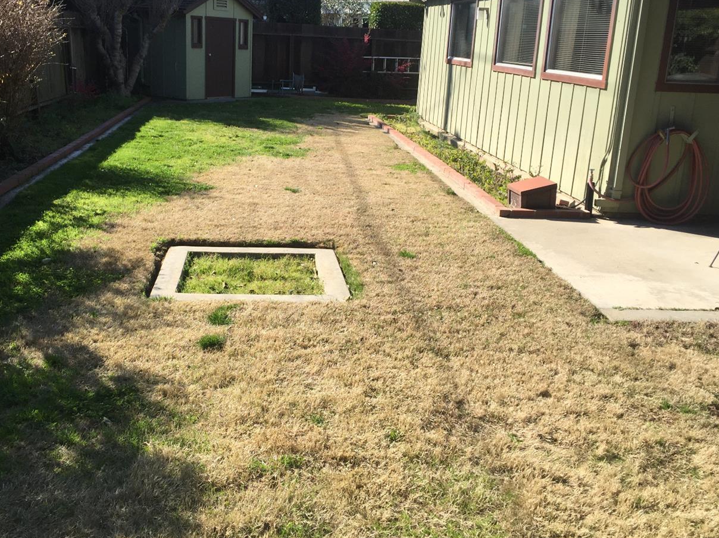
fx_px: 747
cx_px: 313
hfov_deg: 51.2
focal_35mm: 36
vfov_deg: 39.6
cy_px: 253
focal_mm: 4.15
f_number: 2.2
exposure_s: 1/1199
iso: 32
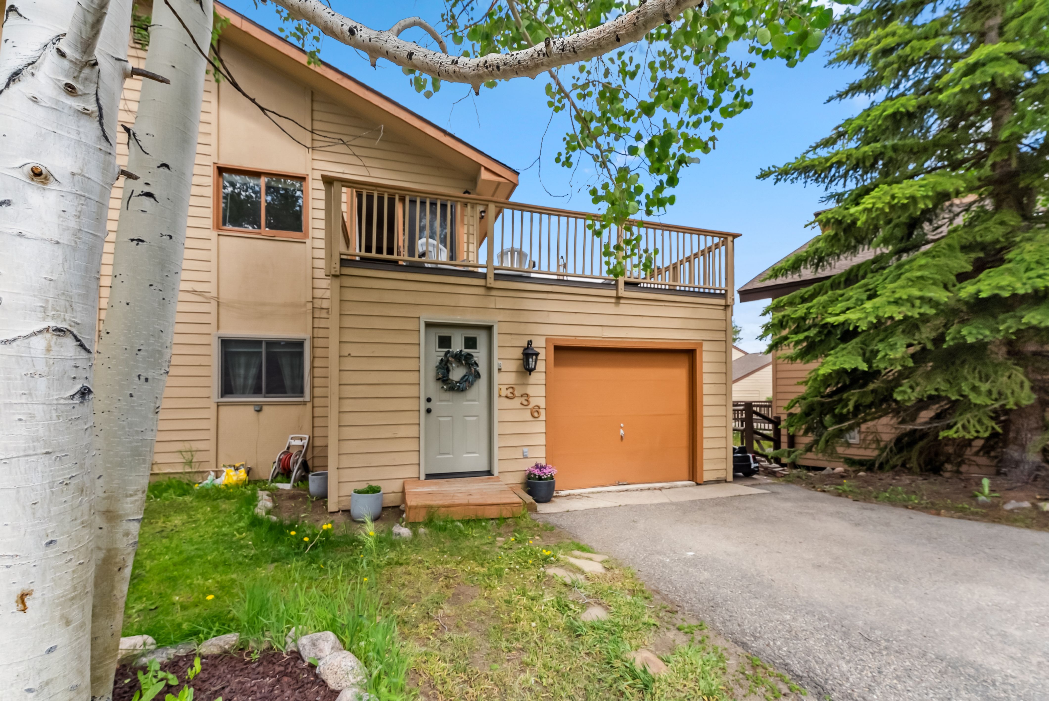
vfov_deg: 81.3
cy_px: 350
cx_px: 524
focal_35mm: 14
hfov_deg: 104.2
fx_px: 408
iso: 800
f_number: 7.1
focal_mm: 14
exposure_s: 1/1250
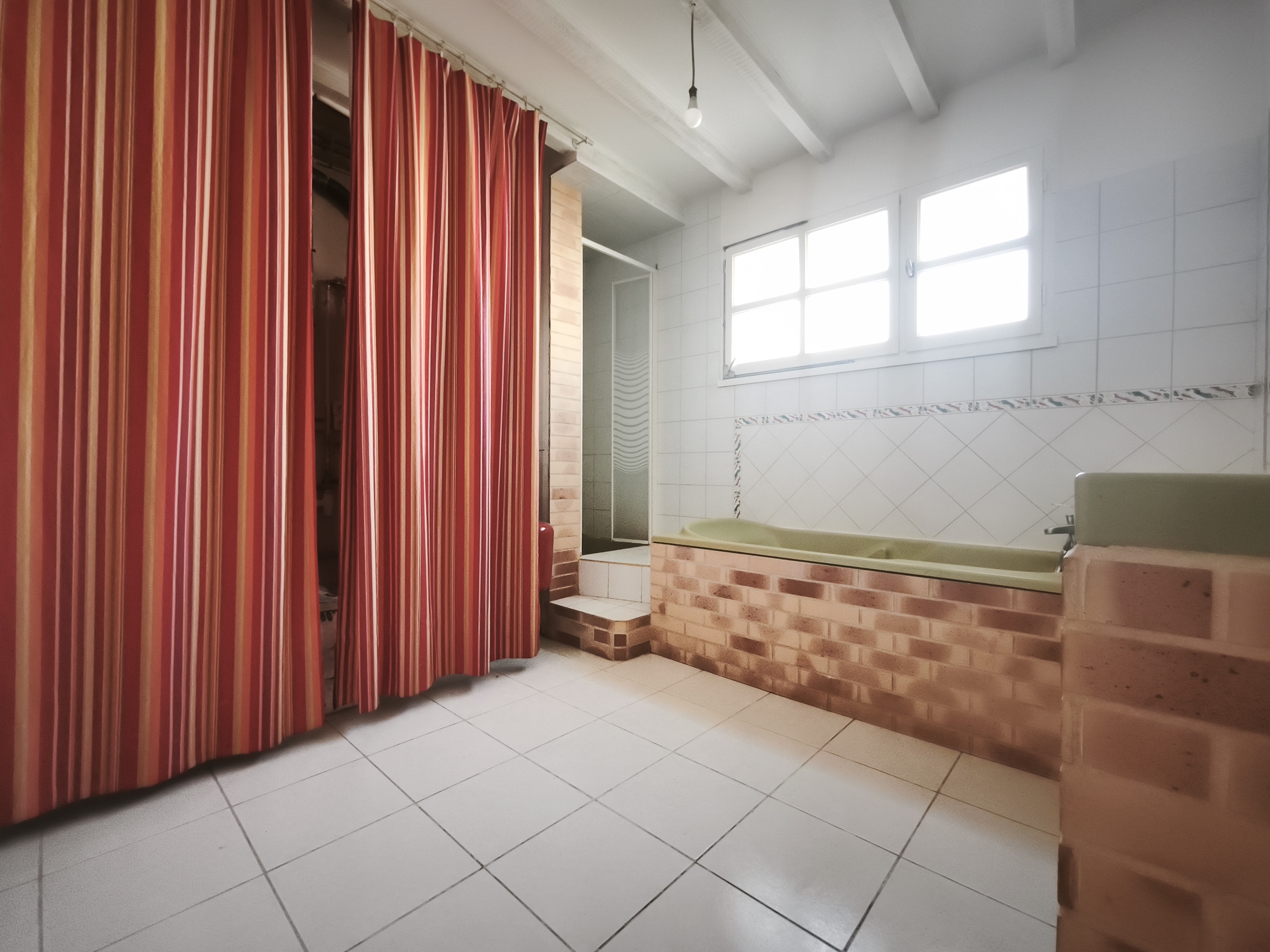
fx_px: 550
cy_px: 476
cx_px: 635
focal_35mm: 15
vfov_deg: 81.7
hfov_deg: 98.2
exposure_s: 1/4
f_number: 2.2
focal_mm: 1.91
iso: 160
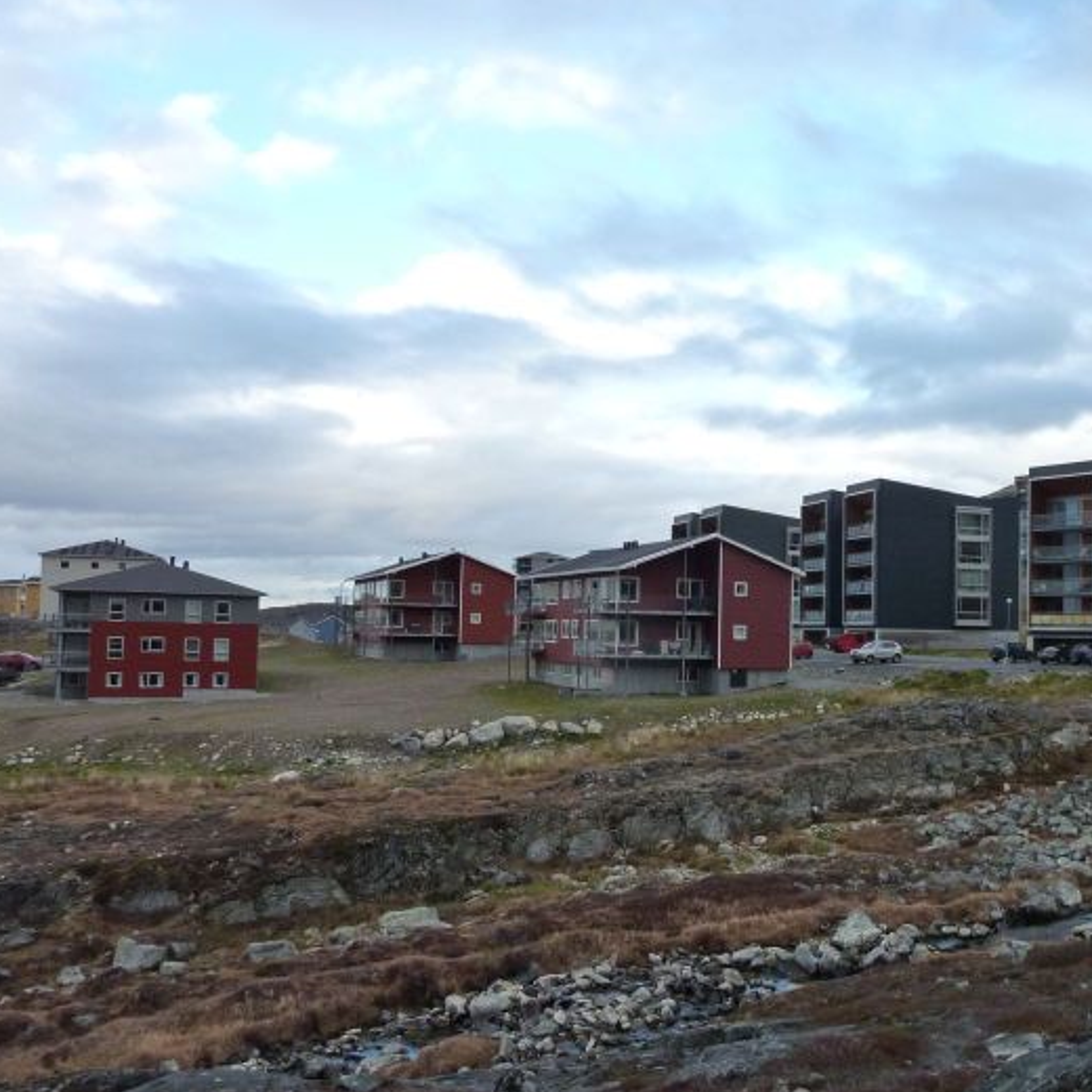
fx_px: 1213
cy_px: 580
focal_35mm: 34
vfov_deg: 48.4
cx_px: 727
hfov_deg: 47.7
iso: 250
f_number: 4
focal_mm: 4.1
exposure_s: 1/250
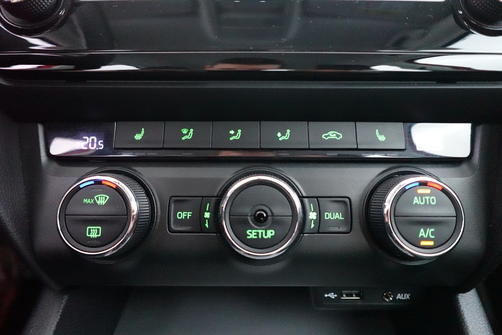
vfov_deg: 61.9
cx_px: 251
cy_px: 168
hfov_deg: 84.0
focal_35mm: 20
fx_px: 279
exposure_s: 1/40
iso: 6400
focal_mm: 7.6
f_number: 2
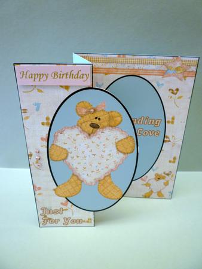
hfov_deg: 48.3
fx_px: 225
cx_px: 101
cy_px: 134
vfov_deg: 61.6
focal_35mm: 29
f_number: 3.3
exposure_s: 1/40
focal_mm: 5.2
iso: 80
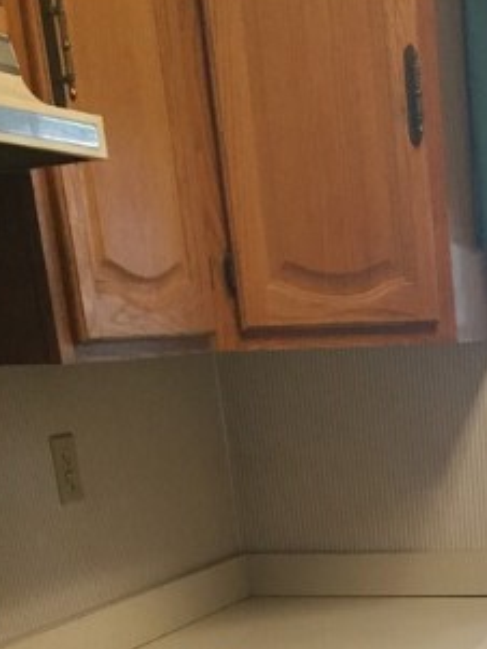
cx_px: 595
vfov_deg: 23.7
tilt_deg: -18.6
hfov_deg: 18.8
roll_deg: +2.5
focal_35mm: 74
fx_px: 1387
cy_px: 804
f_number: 2.2
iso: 200
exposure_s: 1/30
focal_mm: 4.15
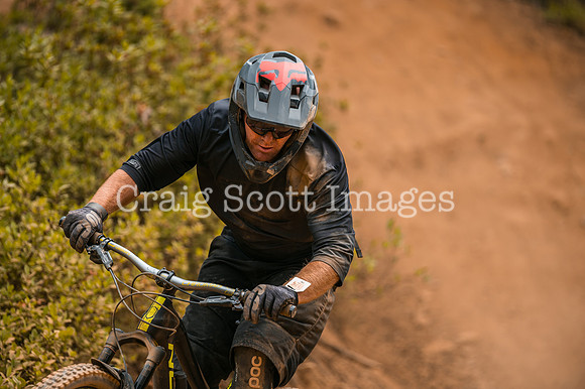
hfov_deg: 10.3
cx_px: 292
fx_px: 3248
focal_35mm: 200
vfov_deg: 6.9
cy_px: 194
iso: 220
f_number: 2.8
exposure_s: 1/1600
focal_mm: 200
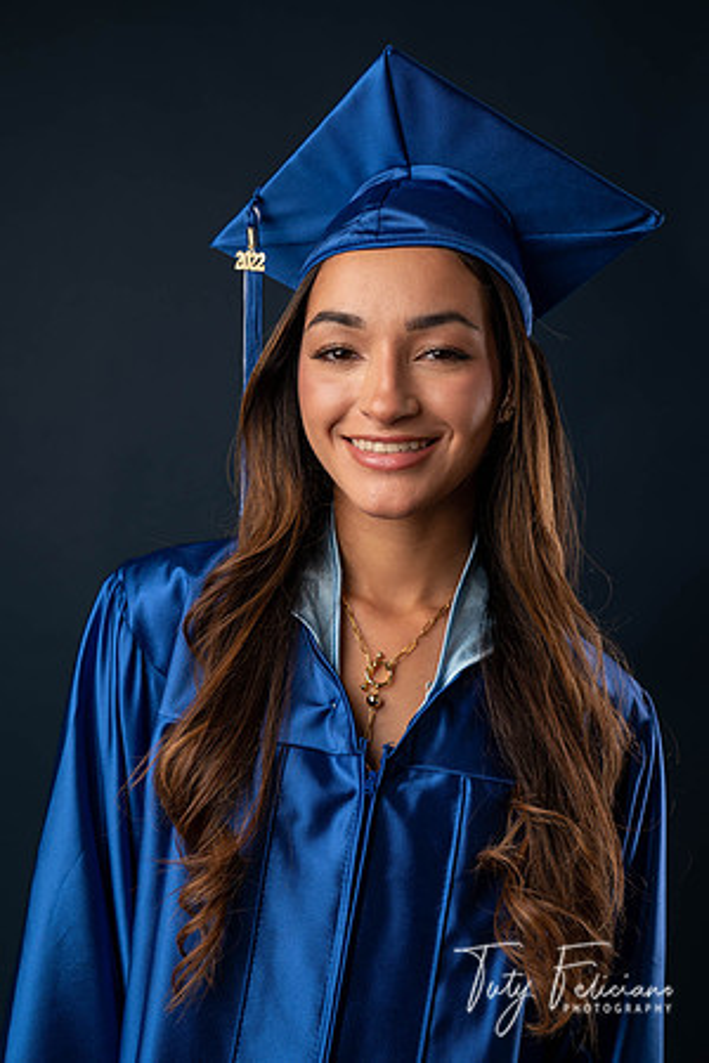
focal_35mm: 58
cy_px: 532
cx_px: 354
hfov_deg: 23.4
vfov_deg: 34.5
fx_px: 1713
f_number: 5.6
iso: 200
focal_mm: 58
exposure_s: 1/100
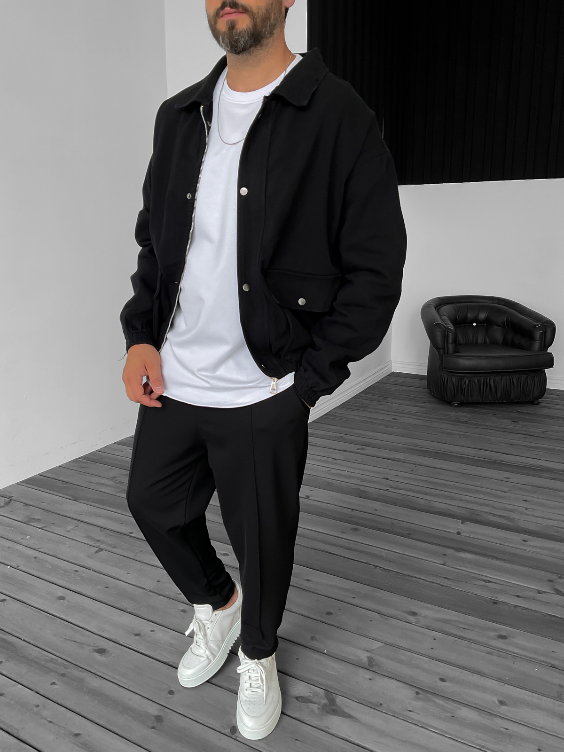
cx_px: 282
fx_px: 630
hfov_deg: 48.2
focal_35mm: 29
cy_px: 376
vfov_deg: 61.7
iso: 25
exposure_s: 1/120
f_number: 1.8
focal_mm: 3
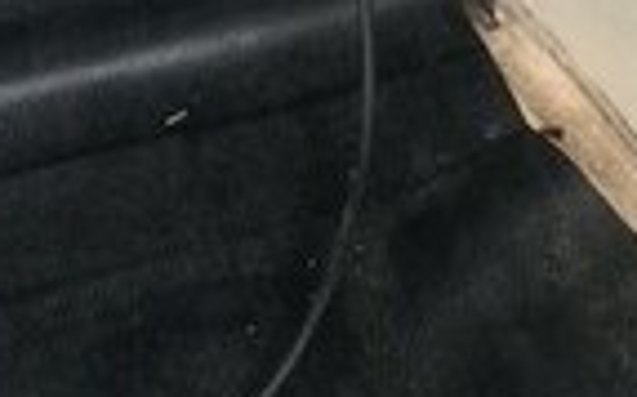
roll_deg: -1.1
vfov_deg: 9.1
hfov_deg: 14.5
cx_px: 624
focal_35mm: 142
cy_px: -114
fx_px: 2462
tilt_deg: -33.8
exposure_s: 1/33
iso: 100
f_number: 2.2
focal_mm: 4.15
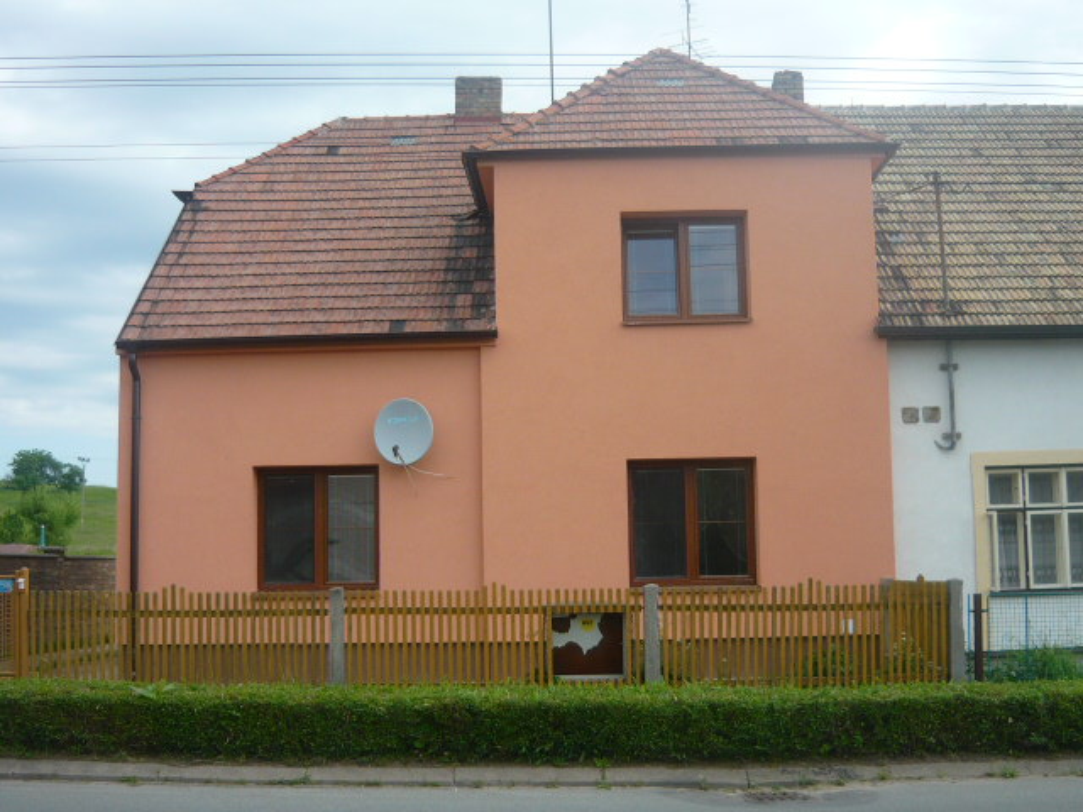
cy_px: 406
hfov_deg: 46.8
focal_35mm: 40
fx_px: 1251
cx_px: 542
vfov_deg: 36.0
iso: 100
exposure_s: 1/800
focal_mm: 5.5
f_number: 2.8
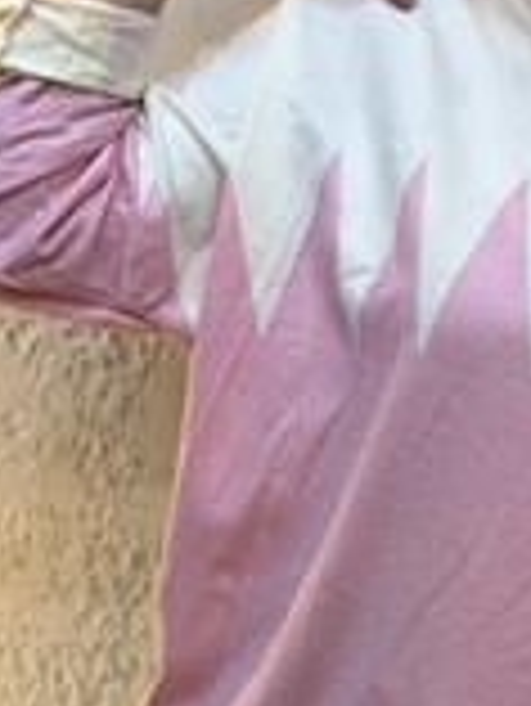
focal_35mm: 126
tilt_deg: -11.4
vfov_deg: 15.6
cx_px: 662
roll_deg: +1.5
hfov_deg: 11.5
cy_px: 281
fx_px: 2574
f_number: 1.78
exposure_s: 1/100
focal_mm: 6.76
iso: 50
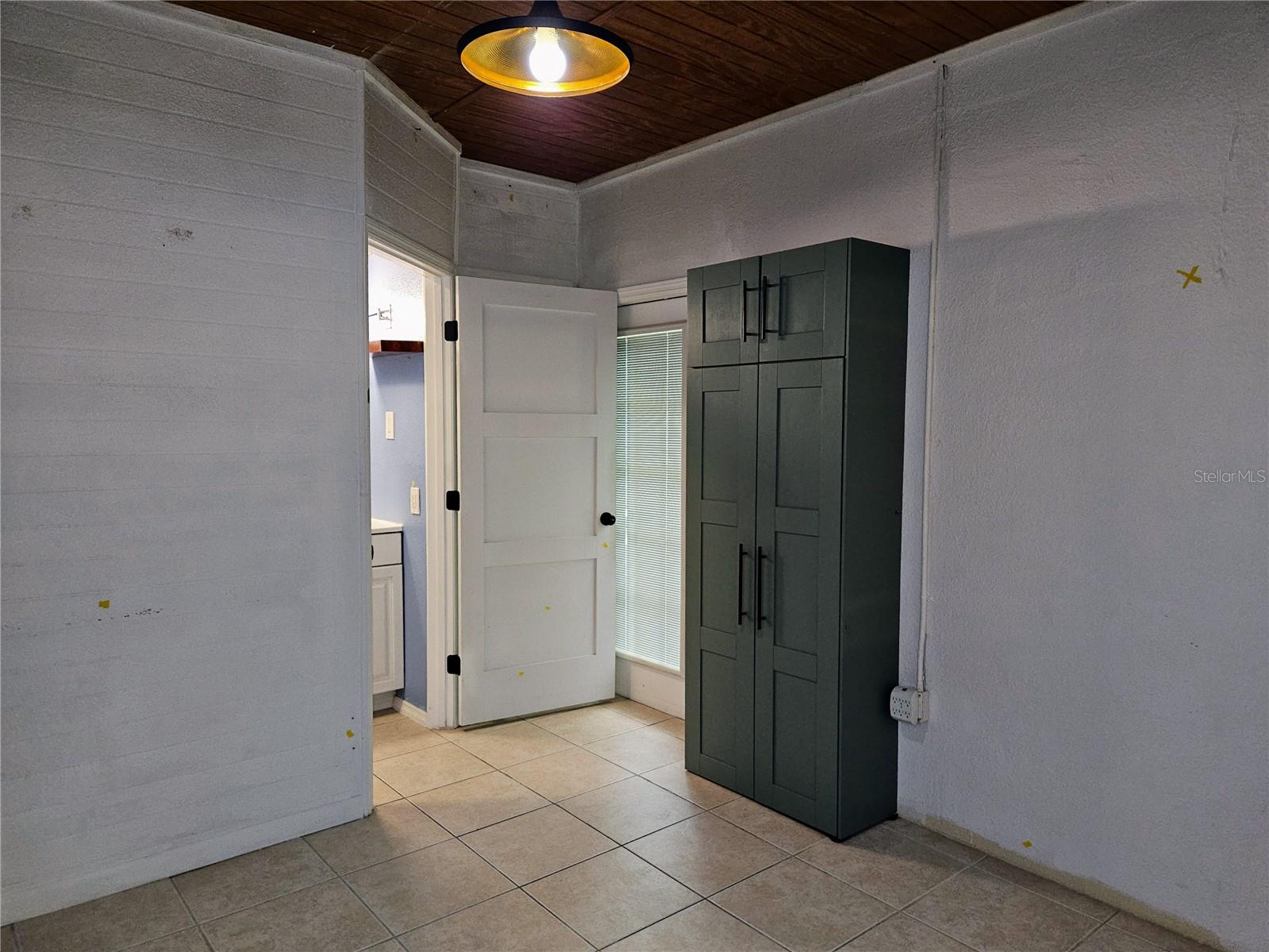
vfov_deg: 58.9
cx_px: 634
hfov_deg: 73.9
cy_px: 476
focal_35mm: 23
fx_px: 843
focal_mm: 5.4
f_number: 1.8
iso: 100
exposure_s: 1/30
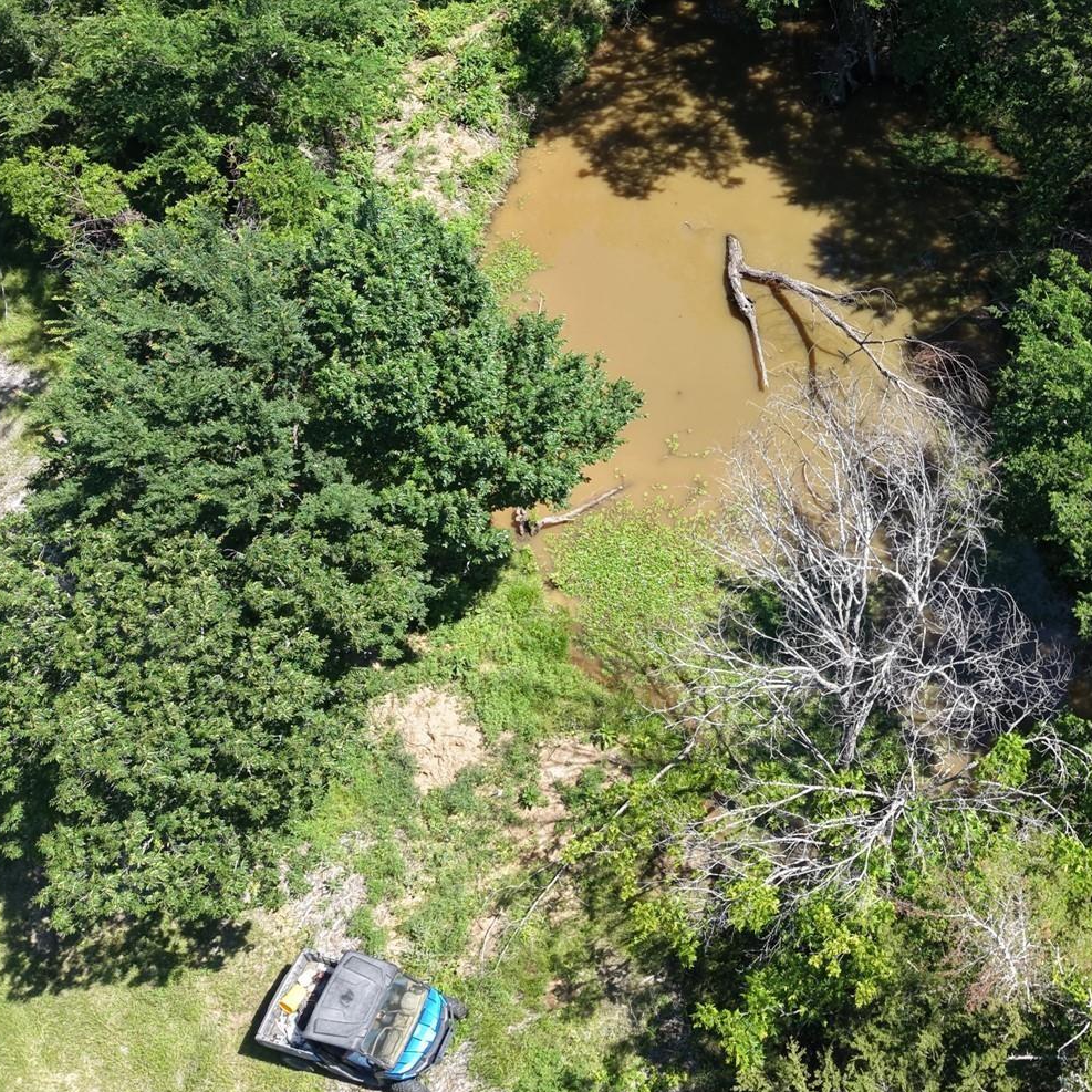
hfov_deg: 36.7
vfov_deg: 37.3
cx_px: 908
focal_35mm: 44
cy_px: 264
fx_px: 1570
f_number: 1.8
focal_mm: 8.67
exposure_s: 1/1500
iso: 120
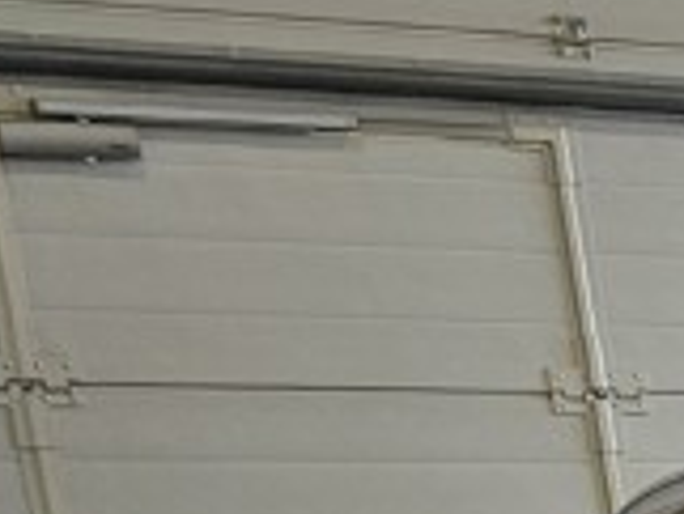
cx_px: 2451
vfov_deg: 7.0
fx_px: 3619
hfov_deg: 8.1
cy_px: 1733
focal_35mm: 183
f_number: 1.7
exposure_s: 1/100
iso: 25
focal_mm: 6.3
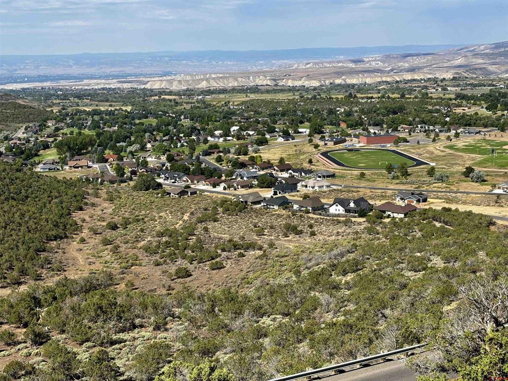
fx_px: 763
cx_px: 254
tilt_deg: -9.9
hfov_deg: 36.8
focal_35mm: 52
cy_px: 190
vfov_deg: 28.0
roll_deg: +0.9
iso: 40
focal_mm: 5.96
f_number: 1.6
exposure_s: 1/2710
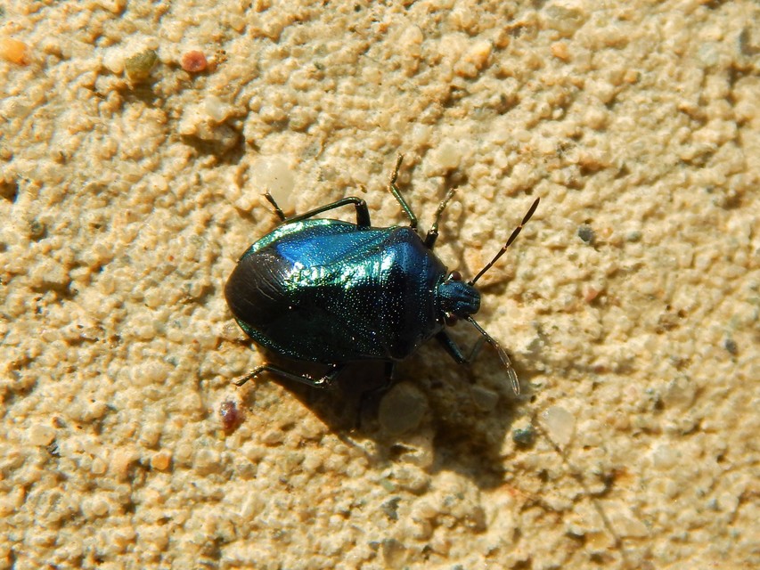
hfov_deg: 28.2
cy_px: 285
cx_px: 380
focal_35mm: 69
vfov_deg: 21.3
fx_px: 1515
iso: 125
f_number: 4.1
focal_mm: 12.3
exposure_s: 1/800
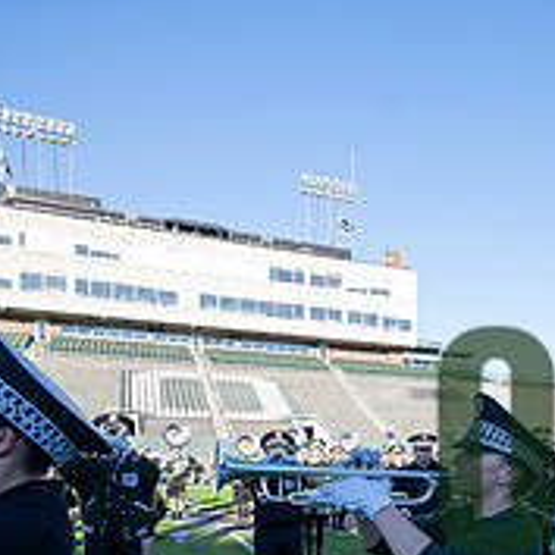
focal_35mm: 39
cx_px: 674
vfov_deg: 40.3
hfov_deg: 34.1
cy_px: 475
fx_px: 707
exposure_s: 1/500
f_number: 4.5
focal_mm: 14
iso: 160
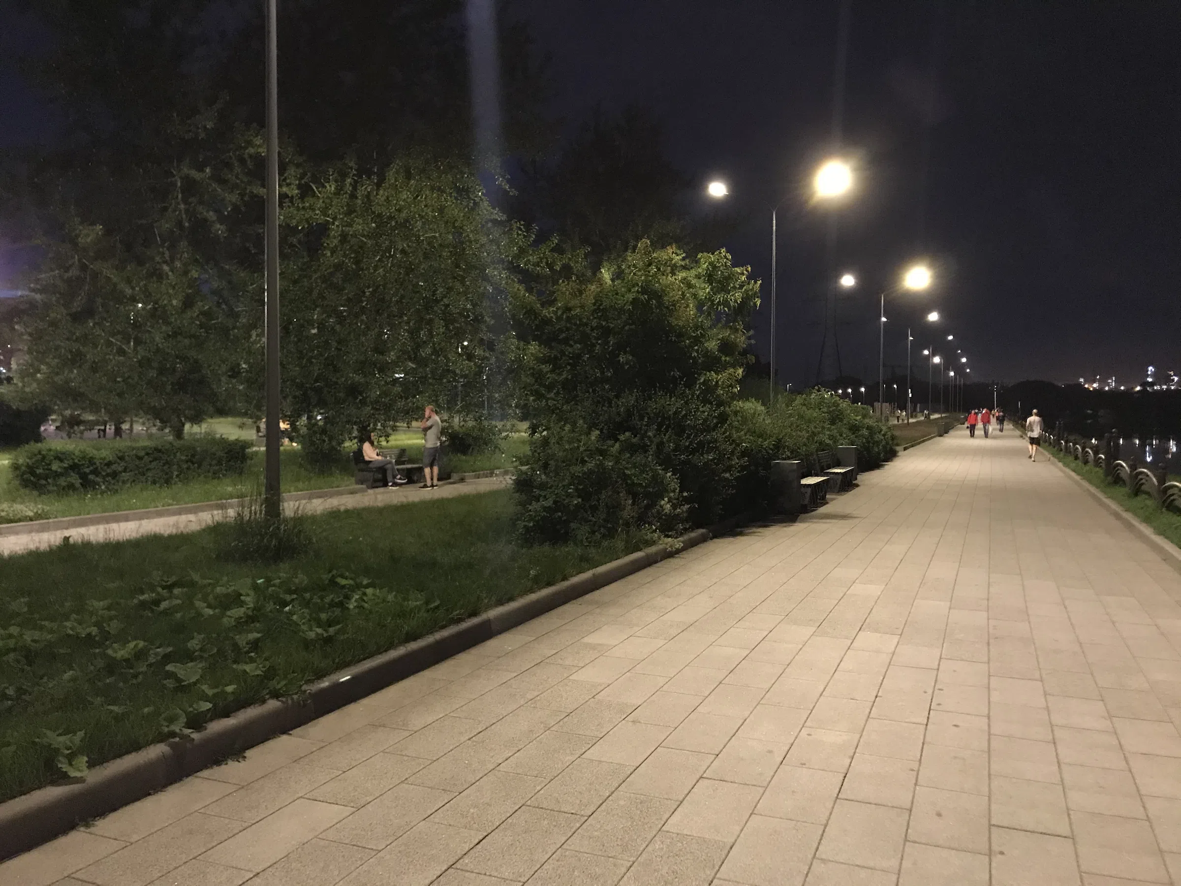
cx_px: 590
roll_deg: +0.1
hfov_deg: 63.4
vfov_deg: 49.7
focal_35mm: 28
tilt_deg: -1.1
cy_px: 443
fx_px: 955
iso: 100
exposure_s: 1/4
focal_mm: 3.99
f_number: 1.8
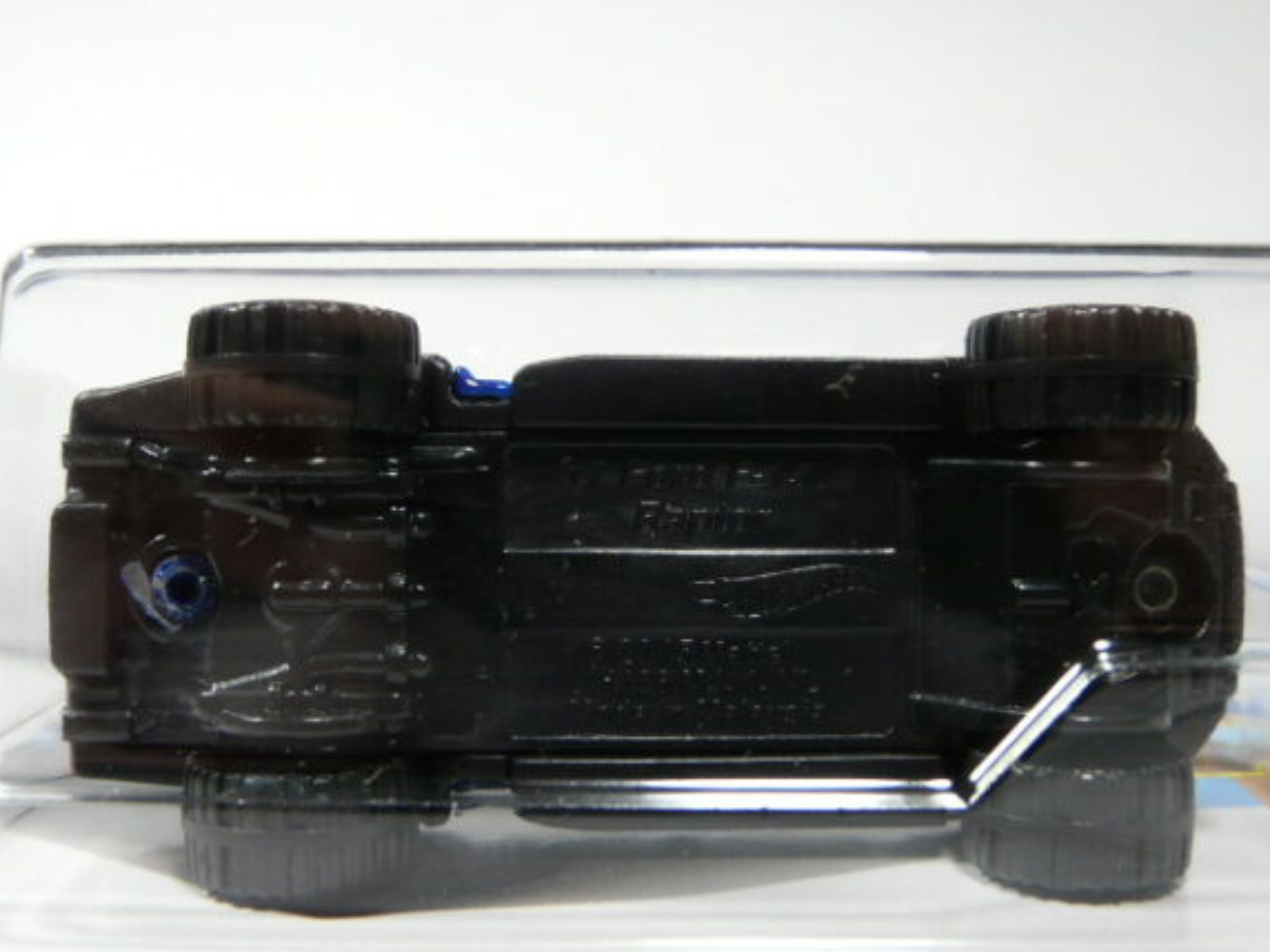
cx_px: 651
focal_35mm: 43
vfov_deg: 33.6
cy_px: 479
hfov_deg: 43.8
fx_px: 1578
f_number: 2.8
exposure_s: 1/50
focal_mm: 4.6
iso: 100
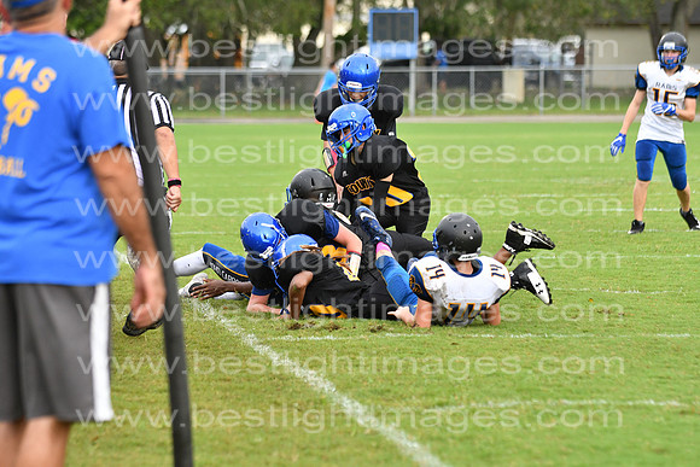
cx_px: 350
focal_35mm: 210
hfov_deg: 9.8
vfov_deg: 6.5
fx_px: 4084
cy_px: 234
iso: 800
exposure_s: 1/2500
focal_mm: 140
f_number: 3.5
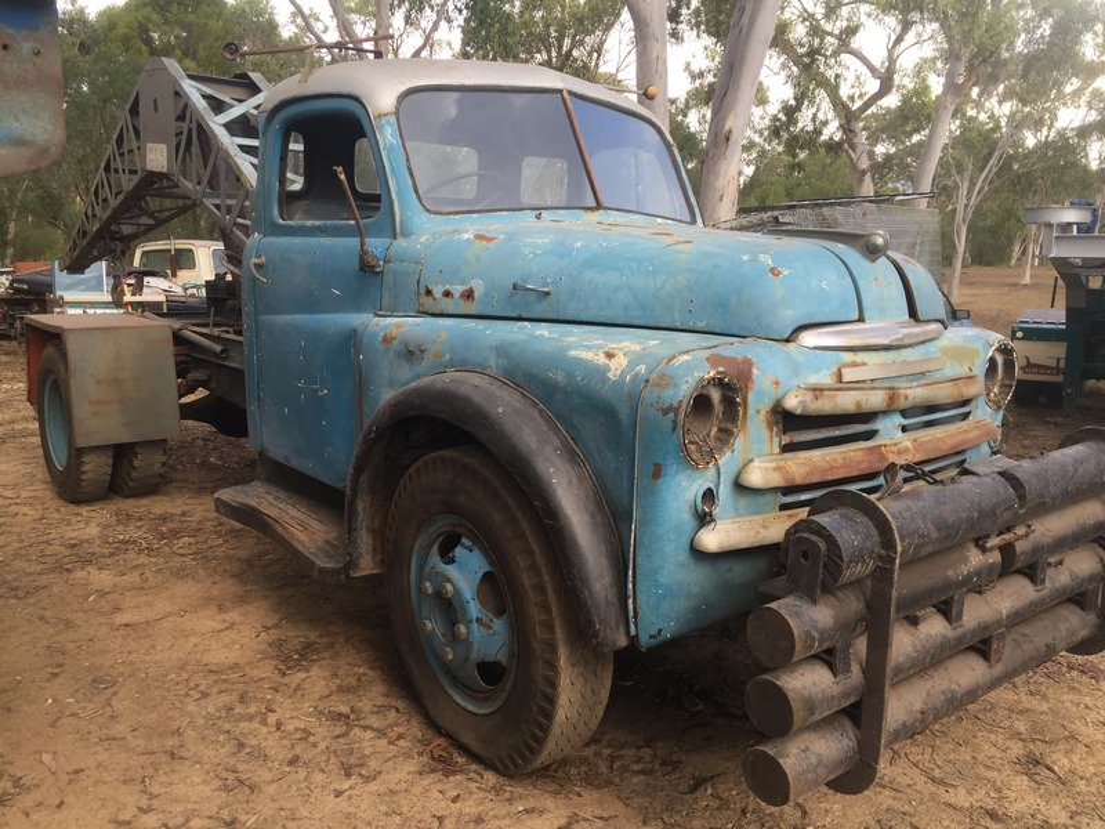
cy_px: 414
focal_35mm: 29
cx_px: 552
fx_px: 926
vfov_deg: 48.2
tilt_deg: -10.9
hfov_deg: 61.7
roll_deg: -4.3
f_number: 2.2
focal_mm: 4.15
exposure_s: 1/289
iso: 32
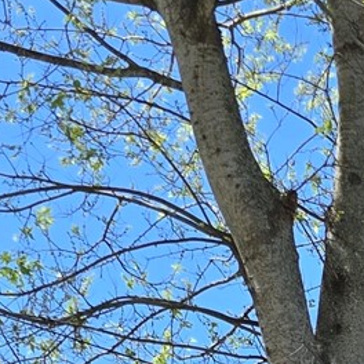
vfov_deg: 9.2
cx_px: 711
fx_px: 1880
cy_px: 1023
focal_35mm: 158
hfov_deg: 10.3
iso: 12
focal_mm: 6.3
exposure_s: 1/488
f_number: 1.7
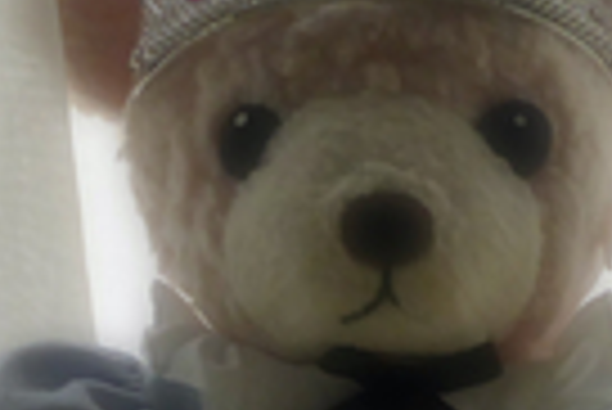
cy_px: 378
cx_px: 202
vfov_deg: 11.5
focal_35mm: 119
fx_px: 2025
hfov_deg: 17.1
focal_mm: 4.7
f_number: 3.4
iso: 400
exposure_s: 1/13
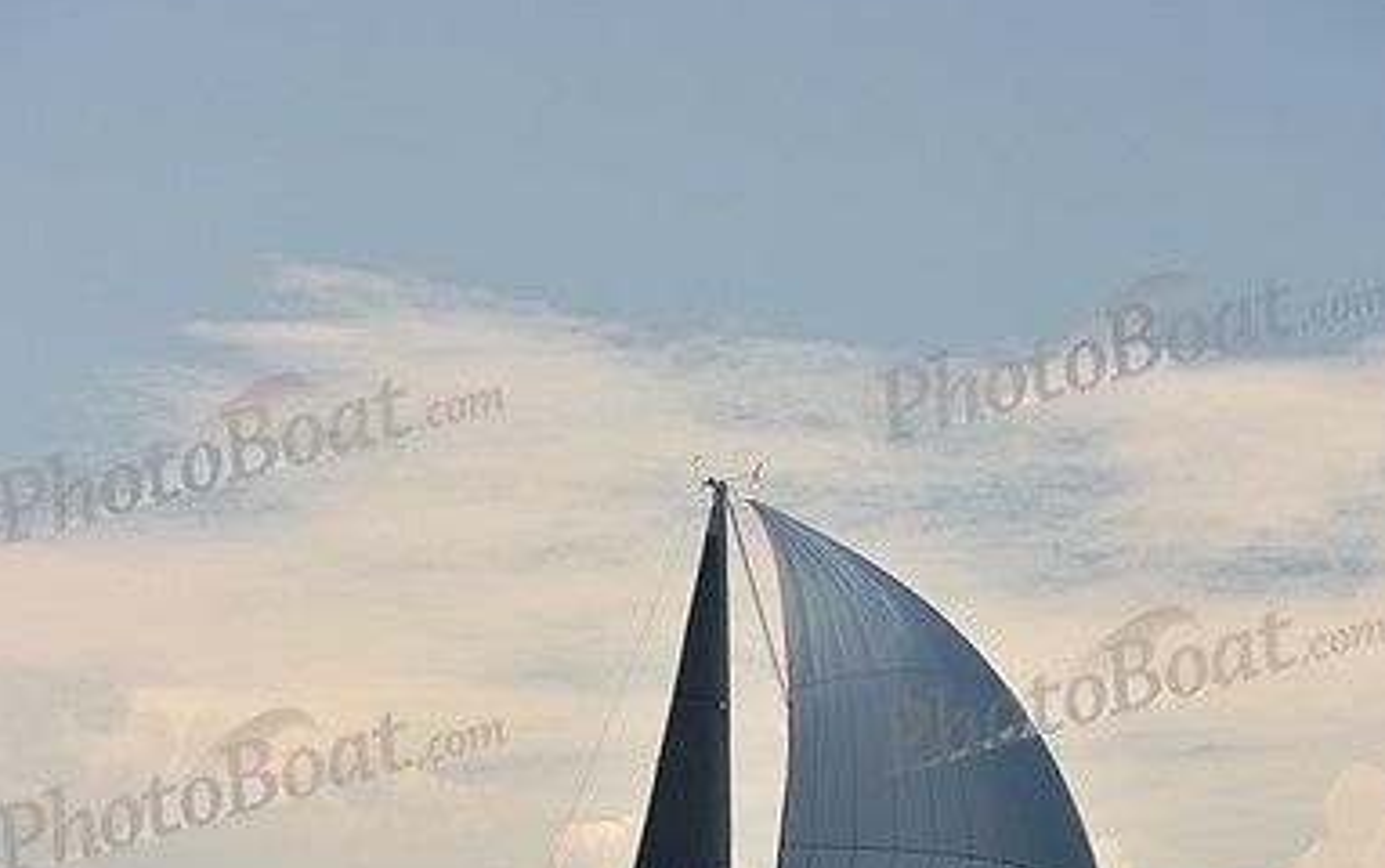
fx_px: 4080
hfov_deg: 19.3
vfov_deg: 12.0
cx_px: 692
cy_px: 922
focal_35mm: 108
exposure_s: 1/640
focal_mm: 70
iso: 250
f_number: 5.6
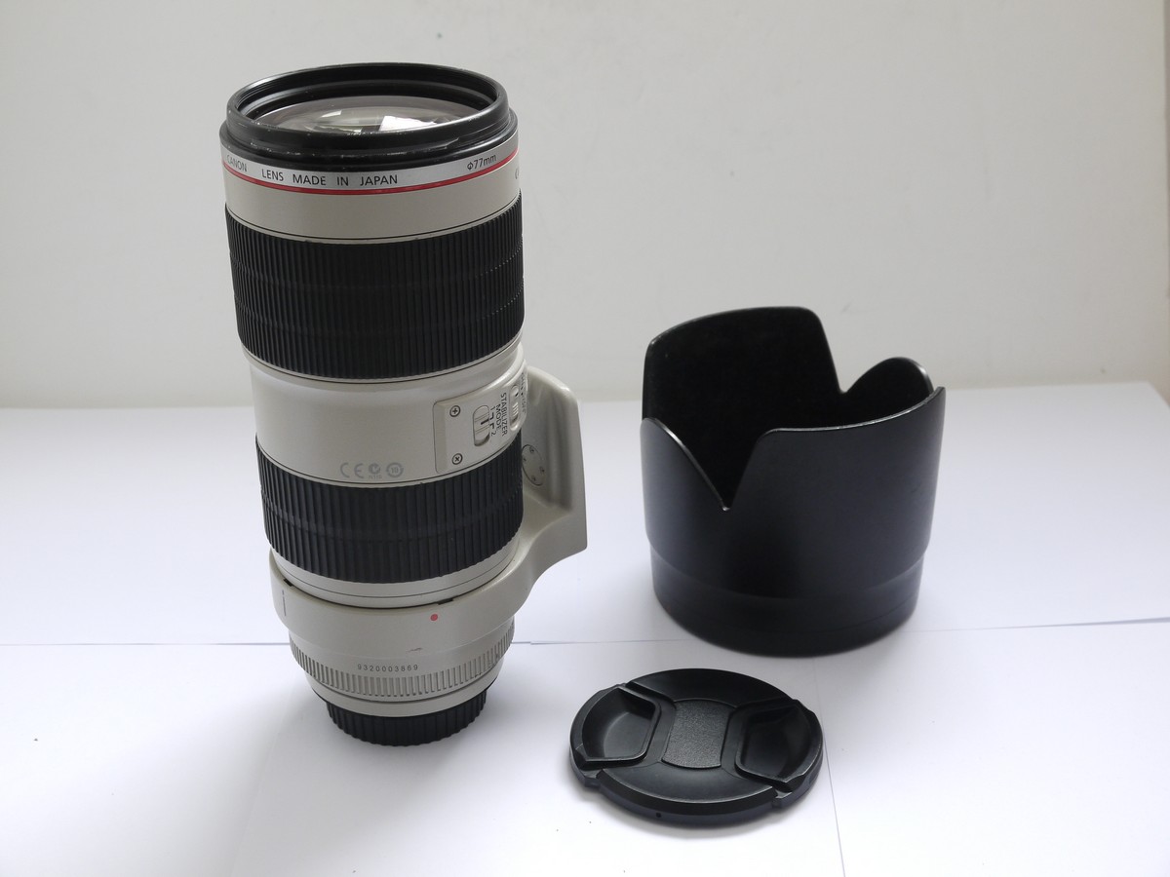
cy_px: 438
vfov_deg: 29.1
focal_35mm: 50
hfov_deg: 38.2
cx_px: 585
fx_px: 1690
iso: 400
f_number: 10
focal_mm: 25
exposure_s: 1/30
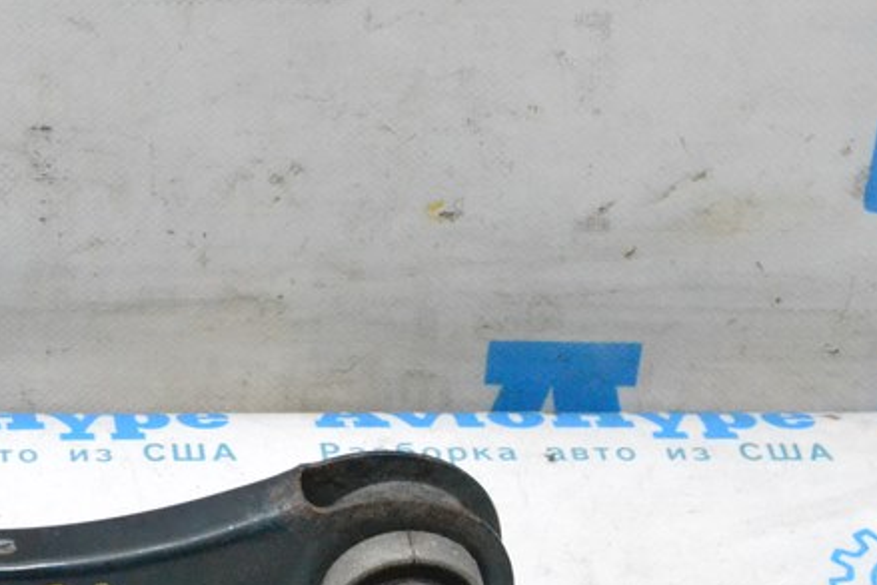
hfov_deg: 14.3
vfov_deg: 9.8
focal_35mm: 140
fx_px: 3411
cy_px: 448
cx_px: -114
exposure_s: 1/160
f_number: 9
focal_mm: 40
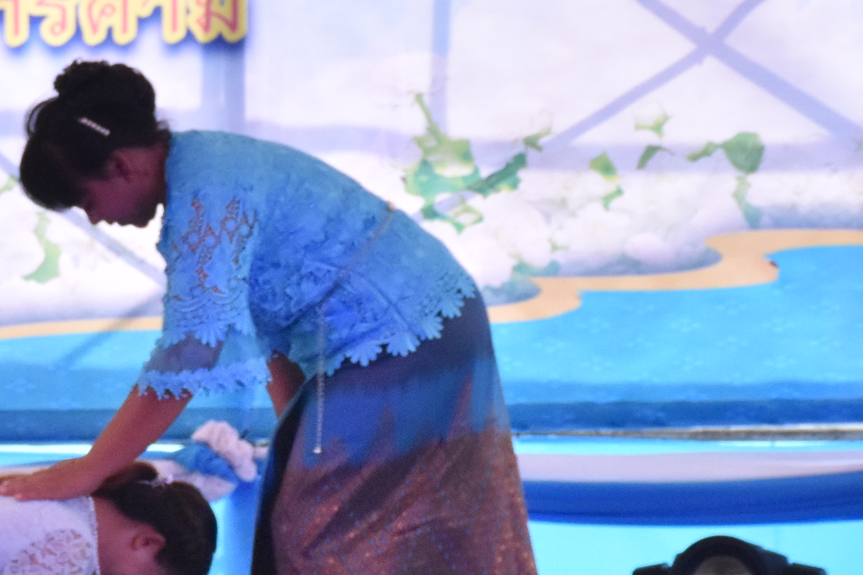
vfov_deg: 3.2
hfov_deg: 4.8
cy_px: 295
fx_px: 10186
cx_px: 24
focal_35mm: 425
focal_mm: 80
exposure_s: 1/1600
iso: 2000
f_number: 8
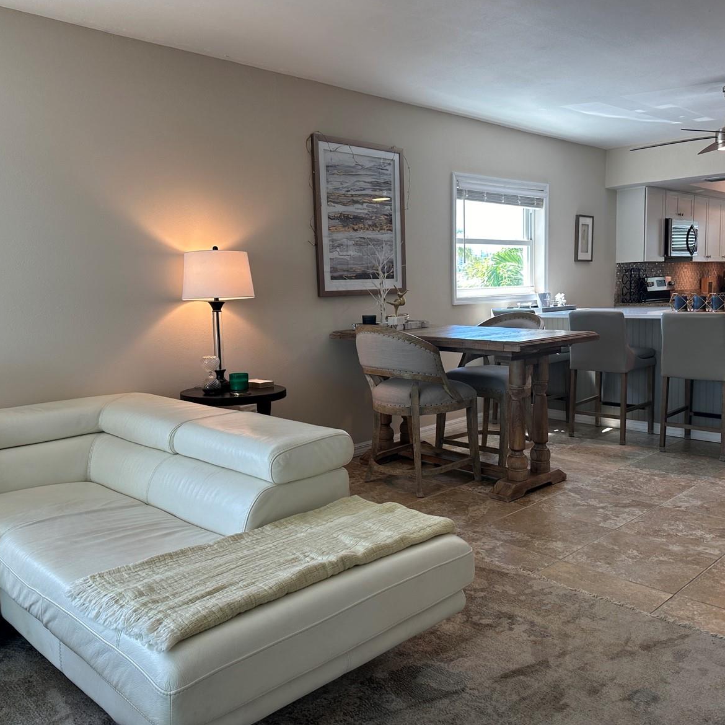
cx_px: 392
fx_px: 687
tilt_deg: -6.3
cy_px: 359
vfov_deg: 55.6
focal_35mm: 29
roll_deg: +1.4
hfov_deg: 55.6
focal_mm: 6.86
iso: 80
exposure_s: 1/120
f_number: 1.78
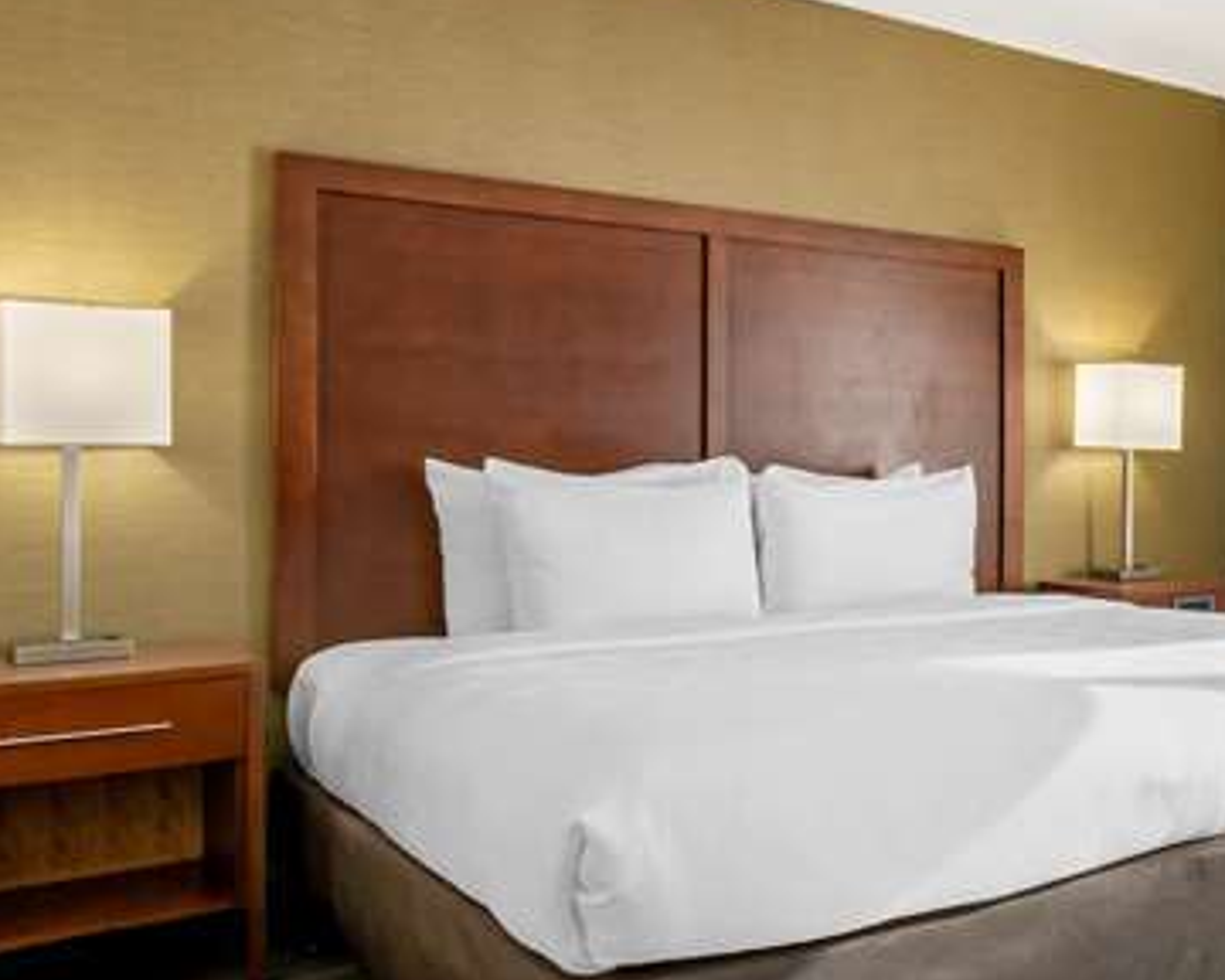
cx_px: 1324
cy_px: 461
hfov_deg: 38.5
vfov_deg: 37.3
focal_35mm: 40
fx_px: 1450
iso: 200
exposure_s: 1/30
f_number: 10
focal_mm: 15
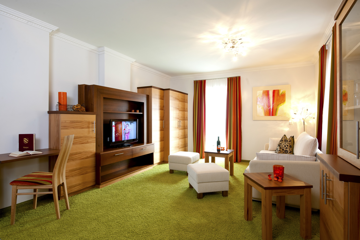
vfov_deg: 64.6
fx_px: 190
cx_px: 180
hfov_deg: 86.9
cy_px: 120
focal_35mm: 19
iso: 100
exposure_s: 1/2
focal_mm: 19
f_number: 8
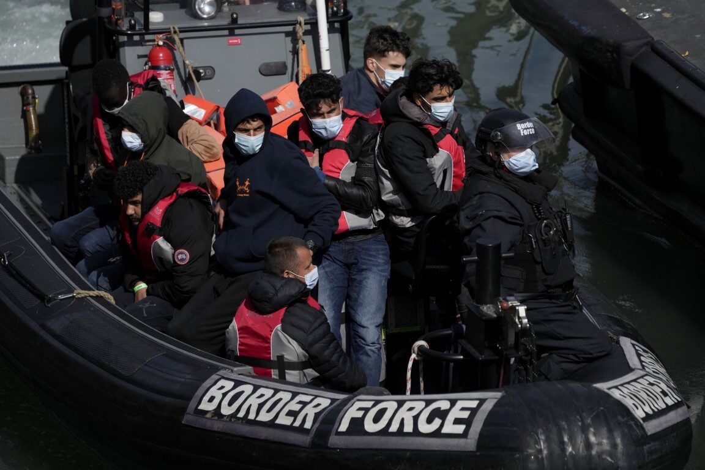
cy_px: 235
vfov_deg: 4.2
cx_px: 352
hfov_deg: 6.2
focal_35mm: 330
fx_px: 6462
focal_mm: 330
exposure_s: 1/4000
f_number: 5.6
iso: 400
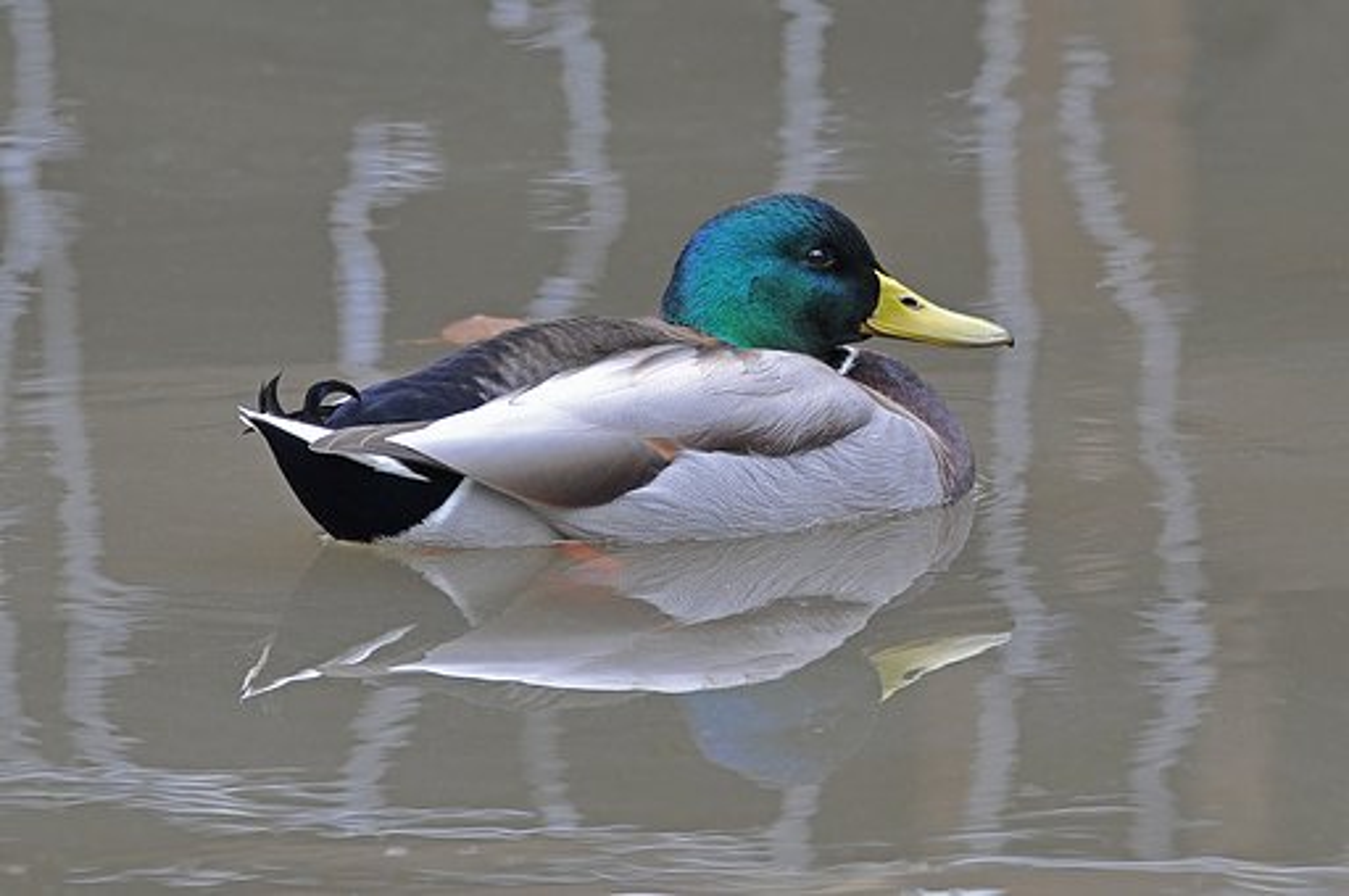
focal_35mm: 630
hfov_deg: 3.3
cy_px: 448
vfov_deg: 2.2
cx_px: 674
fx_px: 23577
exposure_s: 1/125
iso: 400
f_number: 6.3
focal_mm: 420
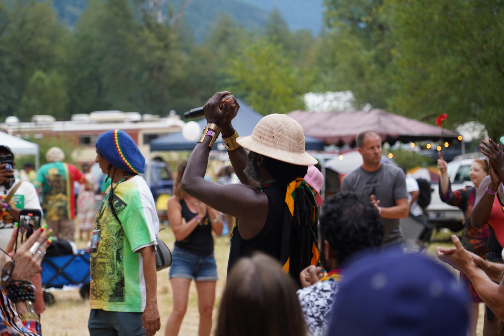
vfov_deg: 13.0
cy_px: 168
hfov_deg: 19.5
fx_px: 1470
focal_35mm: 105
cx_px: 252
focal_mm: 105
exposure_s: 1/160
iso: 250
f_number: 4
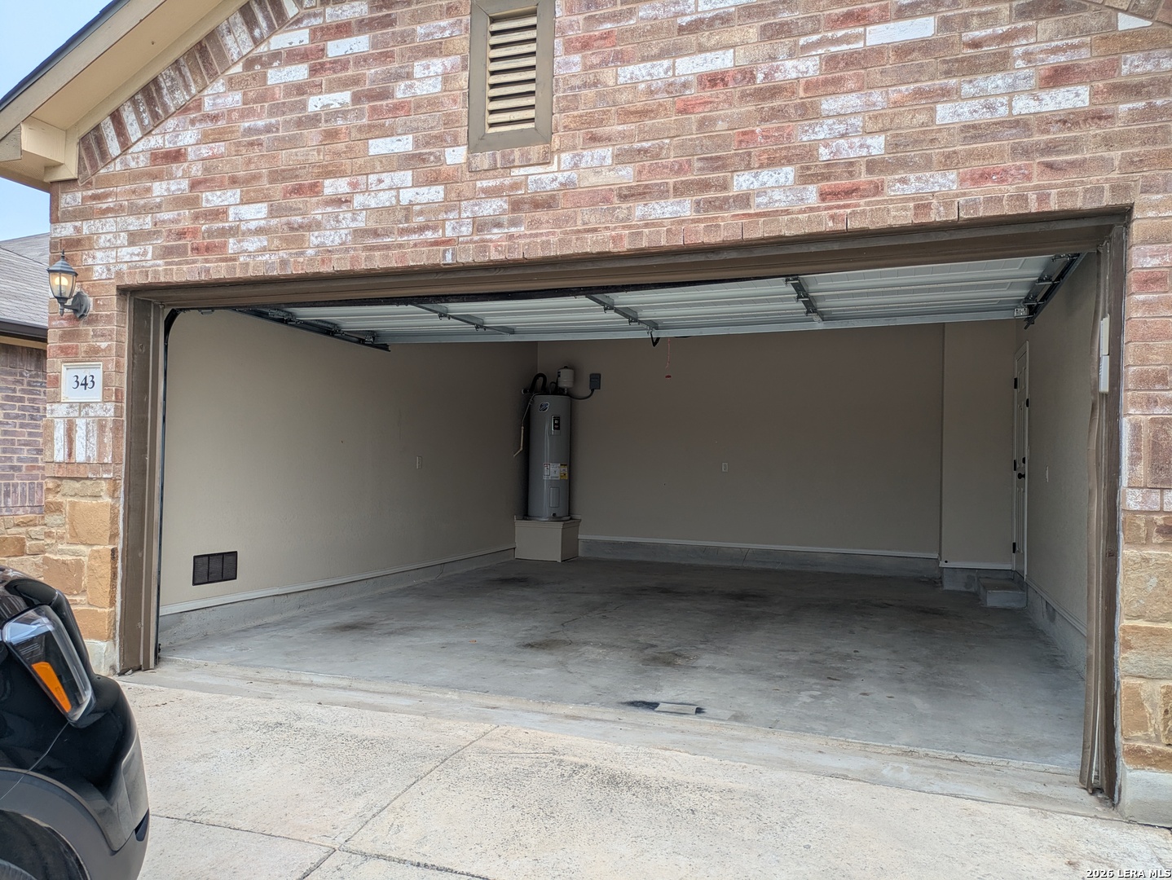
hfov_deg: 69.4
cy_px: 440
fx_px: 847
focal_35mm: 25
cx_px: 586
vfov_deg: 54.9
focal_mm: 5.43
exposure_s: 1/888
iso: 43
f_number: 1.89
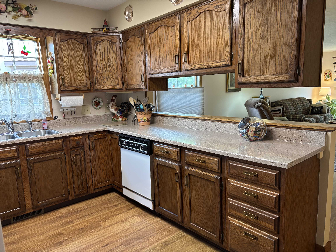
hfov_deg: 67.3
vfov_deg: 53.1
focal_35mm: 26
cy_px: 126
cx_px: 168
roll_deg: +2.0
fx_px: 252
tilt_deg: -8.5
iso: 160
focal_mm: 5.96
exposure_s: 1/60
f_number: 1.6
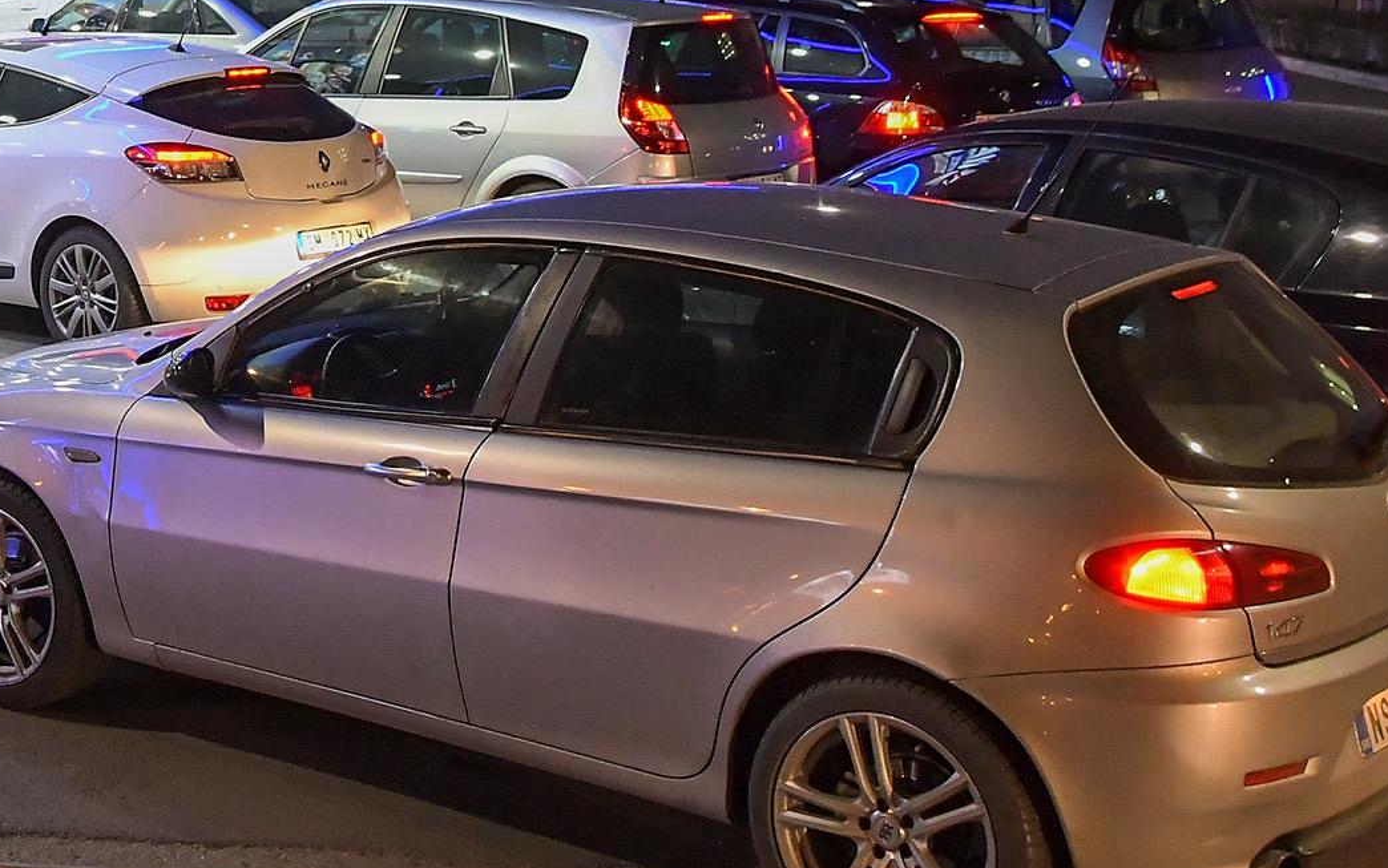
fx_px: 2308
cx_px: 45
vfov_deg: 20.6
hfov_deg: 31.3
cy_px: 10
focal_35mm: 61
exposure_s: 1/125
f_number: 4
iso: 3200
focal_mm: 17
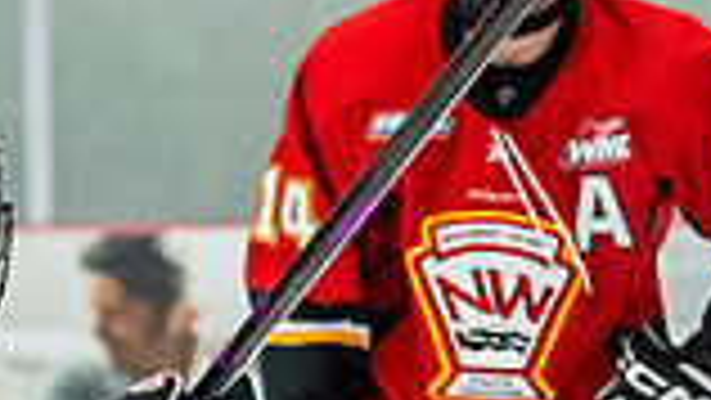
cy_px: 917
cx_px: -84
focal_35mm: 621
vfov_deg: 2.0
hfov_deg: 3.5
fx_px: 11712
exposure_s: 1/640
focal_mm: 98
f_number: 3.2
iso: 2000
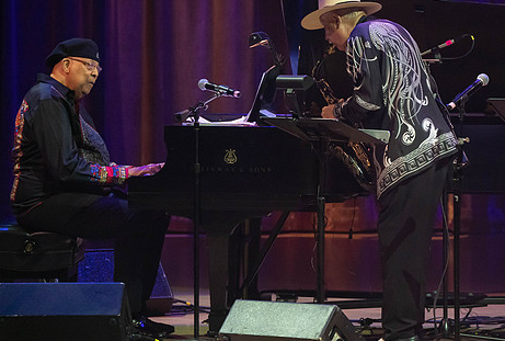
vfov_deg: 3.8
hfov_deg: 5.6
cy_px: 86
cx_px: 298
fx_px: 5181
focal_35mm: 368
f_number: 5.6
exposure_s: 1/320
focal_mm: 241
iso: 3200
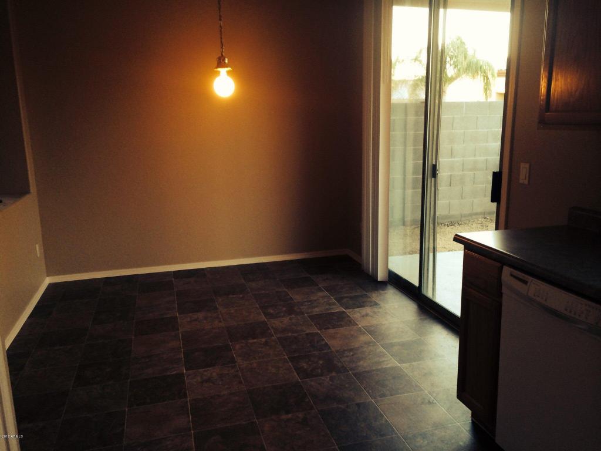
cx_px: 300
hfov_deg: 60.0
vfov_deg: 46.8
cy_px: 226
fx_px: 521
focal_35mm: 30
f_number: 2.2
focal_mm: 4.12
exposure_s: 1/30
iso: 80
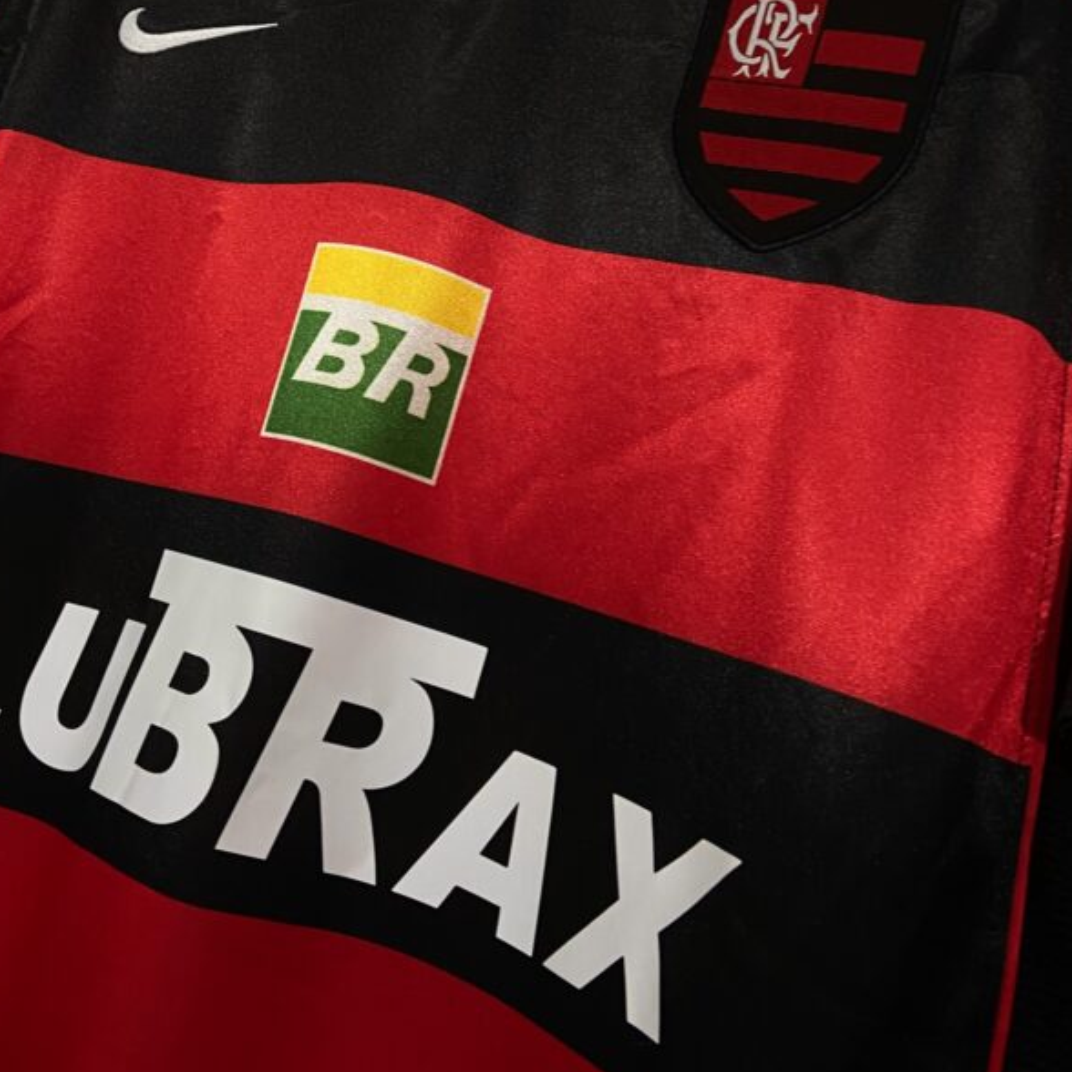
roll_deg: -15.3
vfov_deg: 40.5
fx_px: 1401
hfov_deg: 41.6
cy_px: 253
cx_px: 417
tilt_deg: +12.9
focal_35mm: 40
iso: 100
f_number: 1.8
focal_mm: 4.25
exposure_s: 1/60
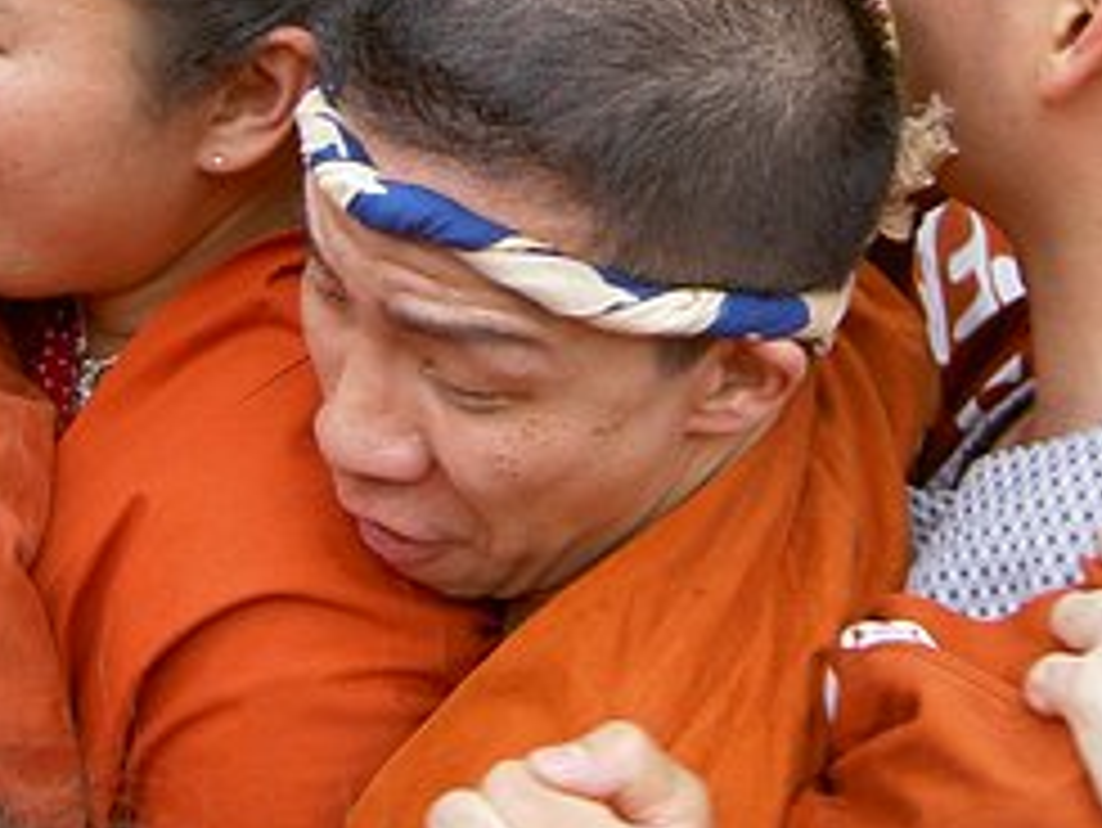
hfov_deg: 27.4
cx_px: 634
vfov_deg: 20.1
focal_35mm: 71
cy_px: 14
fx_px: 2261
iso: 50
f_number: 2.8
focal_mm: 5.6
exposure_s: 1/200
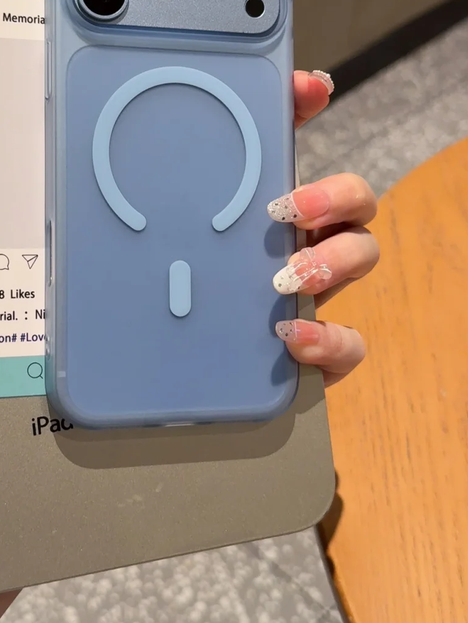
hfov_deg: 30.0
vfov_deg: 39.0
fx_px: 865
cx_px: 148
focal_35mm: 48
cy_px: 192
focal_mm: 6.76
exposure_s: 1/50
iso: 125
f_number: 1.78
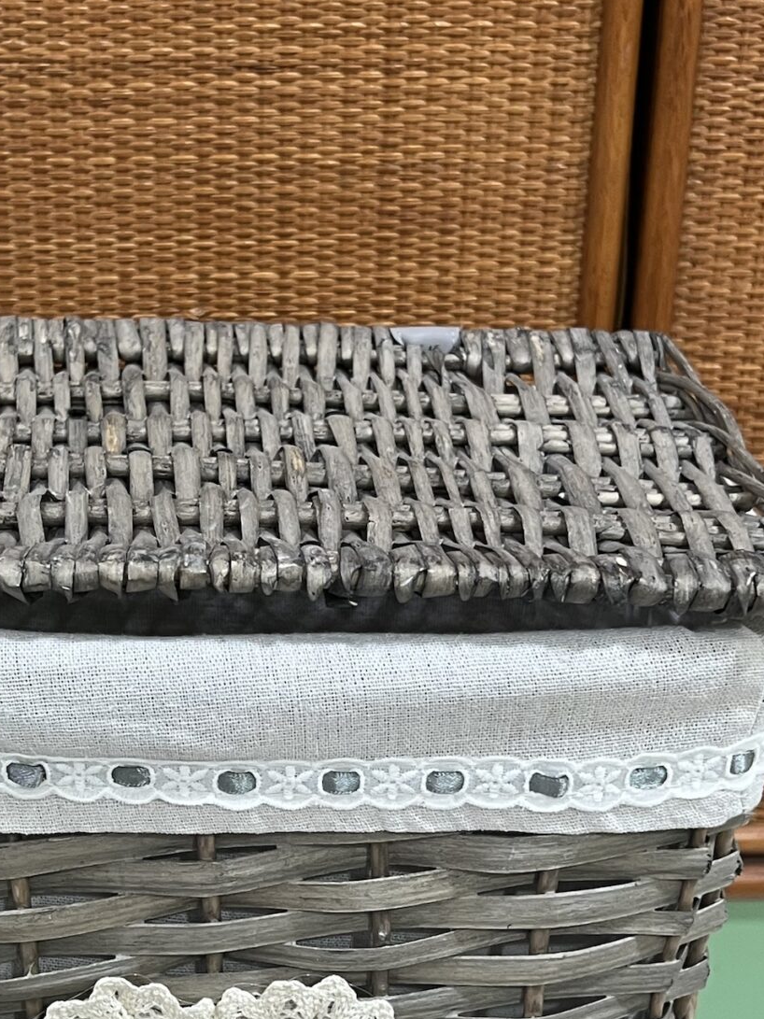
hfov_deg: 23.8
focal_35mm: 61
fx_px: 1795
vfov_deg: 31.6
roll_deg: +0.5
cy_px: 620
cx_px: 215
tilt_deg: -24.3
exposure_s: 1/50
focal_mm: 5.7
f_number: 1.5
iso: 100
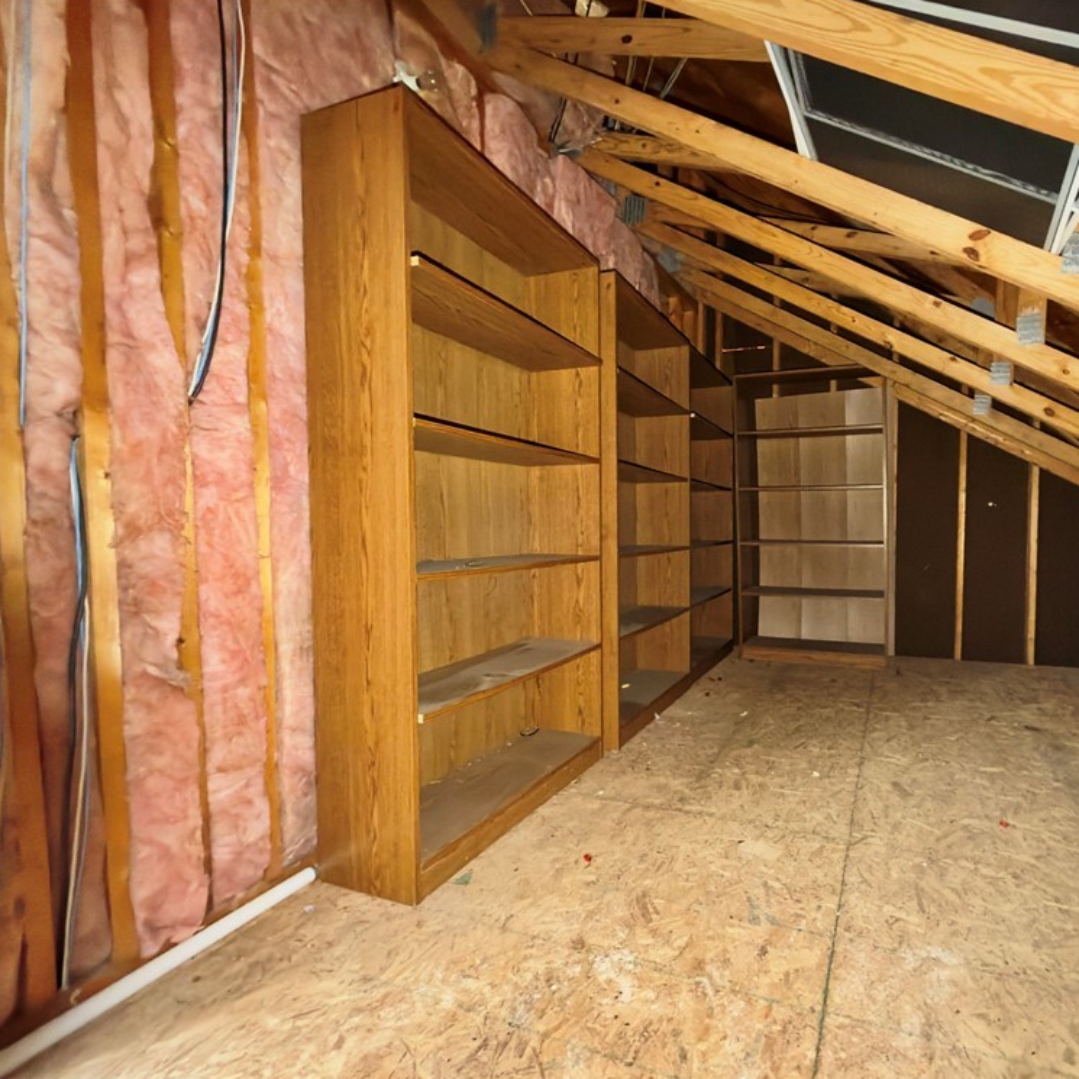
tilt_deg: -2.5
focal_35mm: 17
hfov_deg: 81.9
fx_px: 600
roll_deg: +0.4
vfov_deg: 84.0
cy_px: 549
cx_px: 694
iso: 1000
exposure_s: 1/16
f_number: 2.2
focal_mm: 2.22
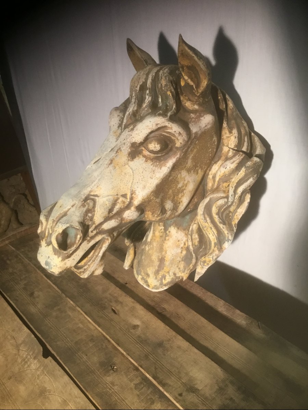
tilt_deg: -31.2
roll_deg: +5.5
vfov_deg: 58.4
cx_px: 154
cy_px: 205
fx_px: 368
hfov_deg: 45.4
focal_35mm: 31
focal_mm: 3.3
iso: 100
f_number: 2.4
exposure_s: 1/33
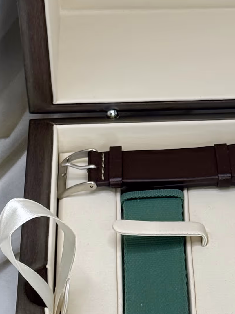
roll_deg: -3.3
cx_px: 329
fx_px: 1620
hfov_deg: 8.2
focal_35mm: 179
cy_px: 117
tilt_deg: -33.5
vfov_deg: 11.0
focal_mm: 6.76
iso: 80
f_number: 1.78
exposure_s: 1/152
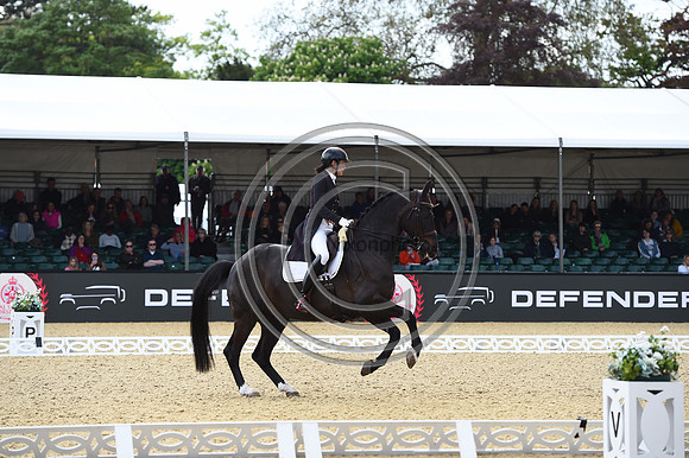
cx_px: 344
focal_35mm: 150
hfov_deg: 13.7
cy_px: 229
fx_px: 2869
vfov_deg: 9.1
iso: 500
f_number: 4.5
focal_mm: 150
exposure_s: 1/1250
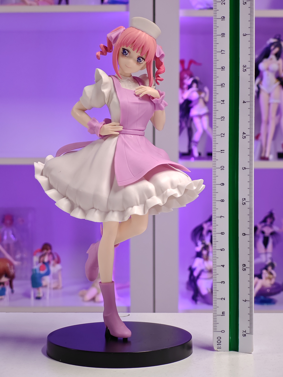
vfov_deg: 24.4
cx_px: 142
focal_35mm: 80
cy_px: 188
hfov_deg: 18.4
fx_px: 872
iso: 640
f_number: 2.4
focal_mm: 7.48
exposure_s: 1/33.3
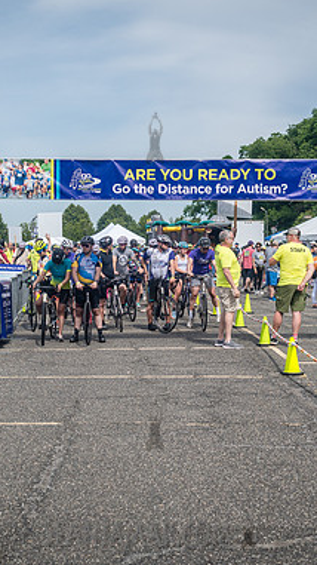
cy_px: 281
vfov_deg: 36.6
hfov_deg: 21.1
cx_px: 154
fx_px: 853
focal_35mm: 57
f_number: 4
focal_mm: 35
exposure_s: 1/2500
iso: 200
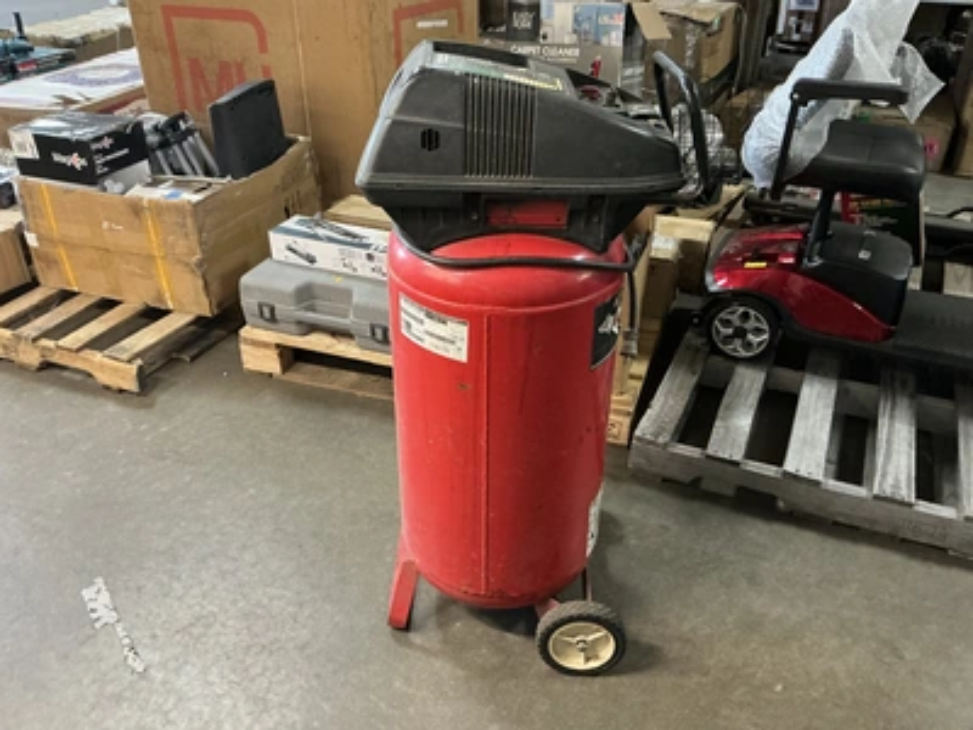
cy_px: 365
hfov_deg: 63.4
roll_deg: -0.6
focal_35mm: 28
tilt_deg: -31.3
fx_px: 787
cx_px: 486
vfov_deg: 49.7
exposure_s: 1/40
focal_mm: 3
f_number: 1.8
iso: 320
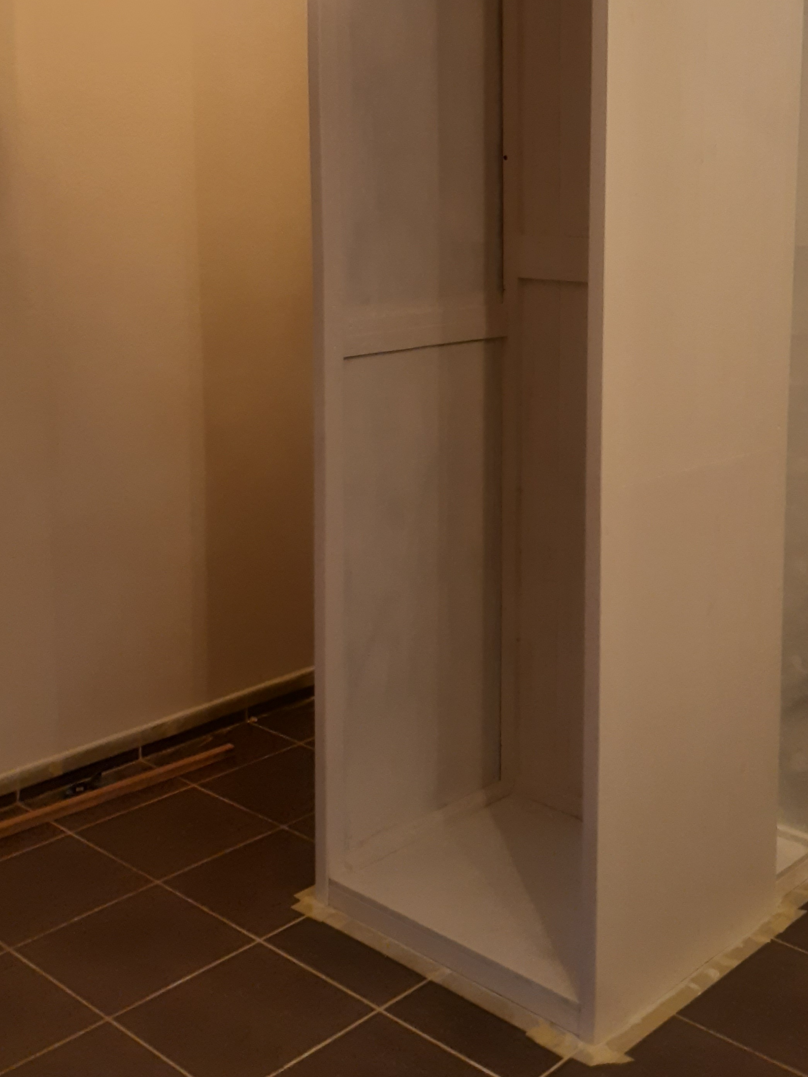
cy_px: 341
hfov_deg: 33.3
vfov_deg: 43.1
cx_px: 532
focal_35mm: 43
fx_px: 1338
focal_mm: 3.92
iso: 200
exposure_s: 1/33
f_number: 1.7
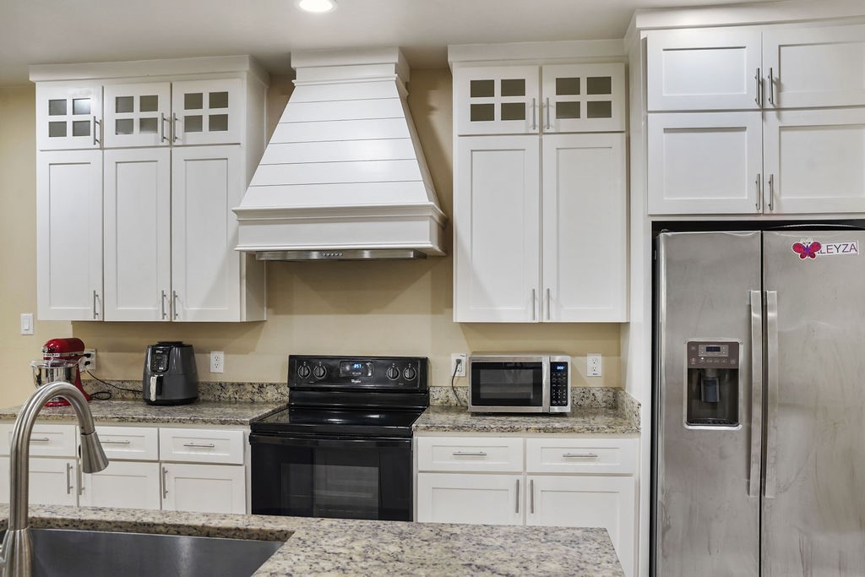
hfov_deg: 63.3
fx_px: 702
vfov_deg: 44.7
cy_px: 288
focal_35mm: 29
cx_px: 432
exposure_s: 1/1.25
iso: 640
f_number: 7.1
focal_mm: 29.2
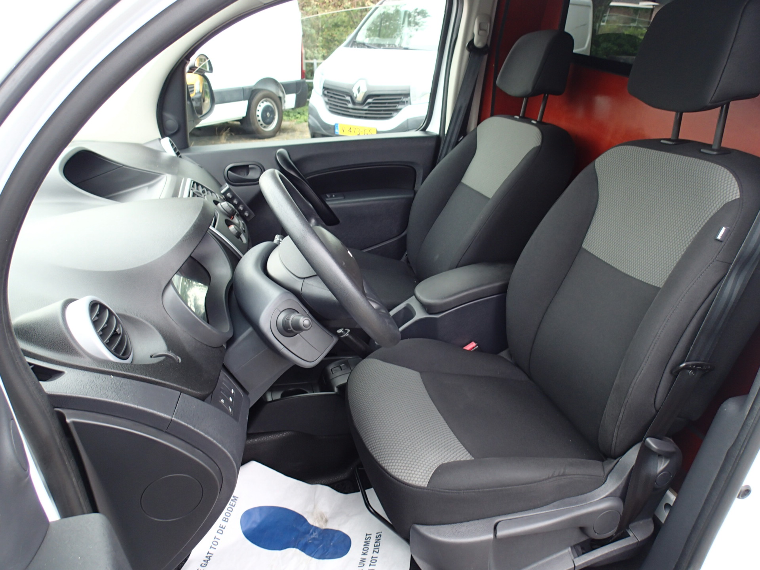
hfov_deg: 69.4
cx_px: 380
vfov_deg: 54.9
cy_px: 285
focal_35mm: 25
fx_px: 549
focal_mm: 4.5
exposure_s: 1/100
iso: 100
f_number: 2.8
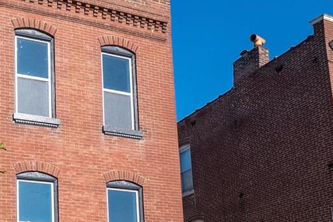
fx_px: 462
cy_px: 251
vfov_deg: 24.9
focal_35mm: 50
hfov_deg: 35.8
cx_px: 0
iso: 400
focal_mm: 8
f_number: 6.3
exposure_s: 1/2000
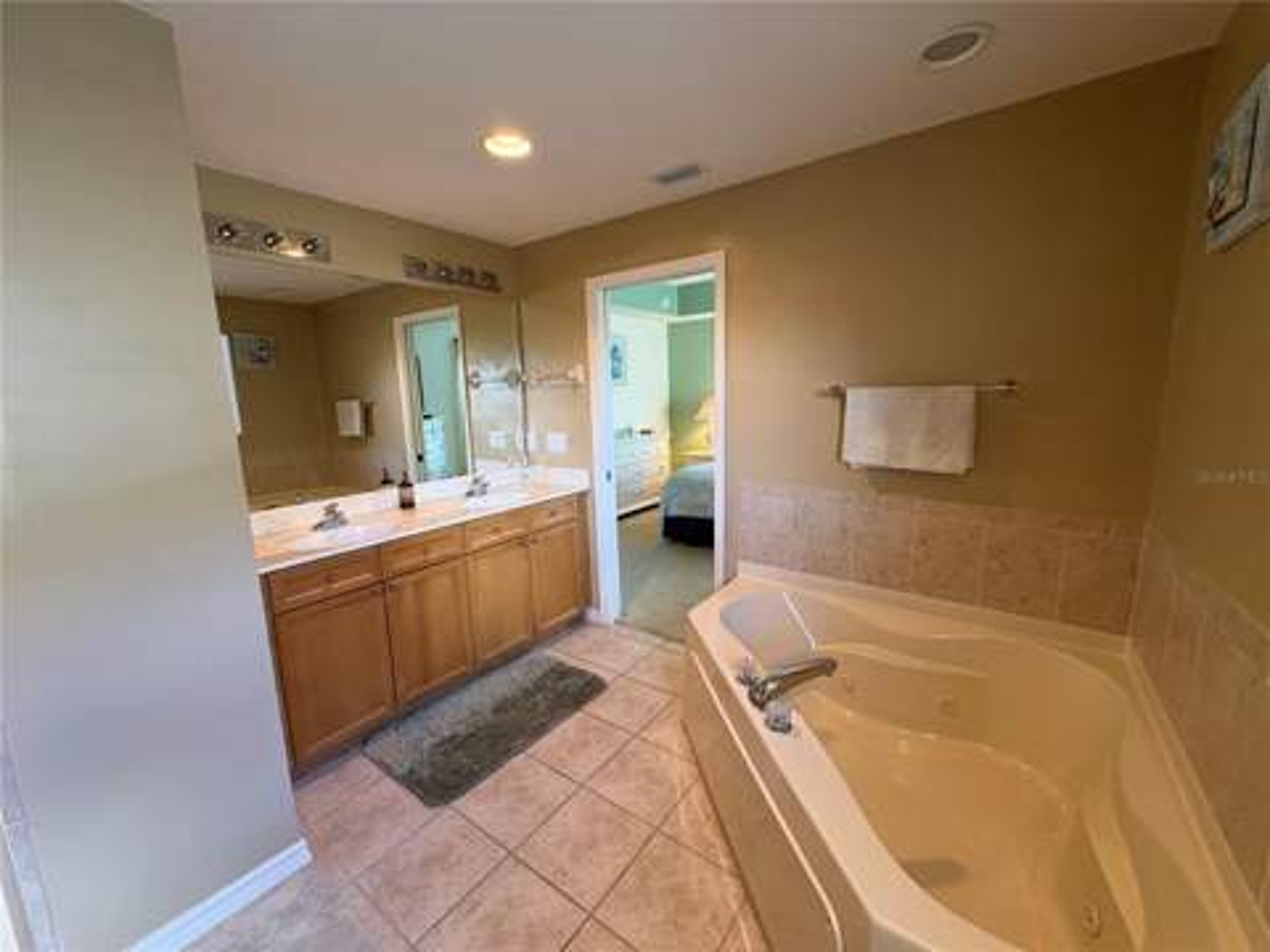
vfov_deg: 85.7
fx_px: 514
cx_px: 635
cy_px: 476
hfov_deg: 102.1
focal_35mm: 14
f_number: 2.2
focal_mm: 2.22
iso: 320
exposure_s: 1/60
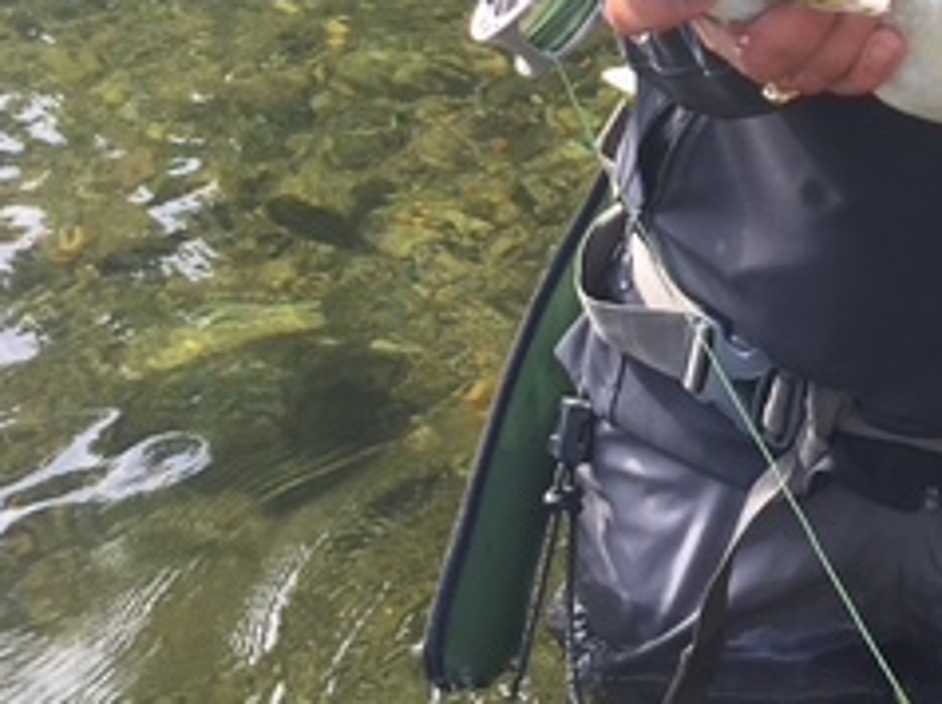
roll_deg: -4.6
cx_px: 898
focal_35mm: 78
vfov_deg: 17.5
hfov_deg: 24.1
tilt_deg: -8.7
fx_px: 2120
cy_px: -241
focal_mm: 4.15
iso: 32
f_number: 2.2
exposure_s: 1/321
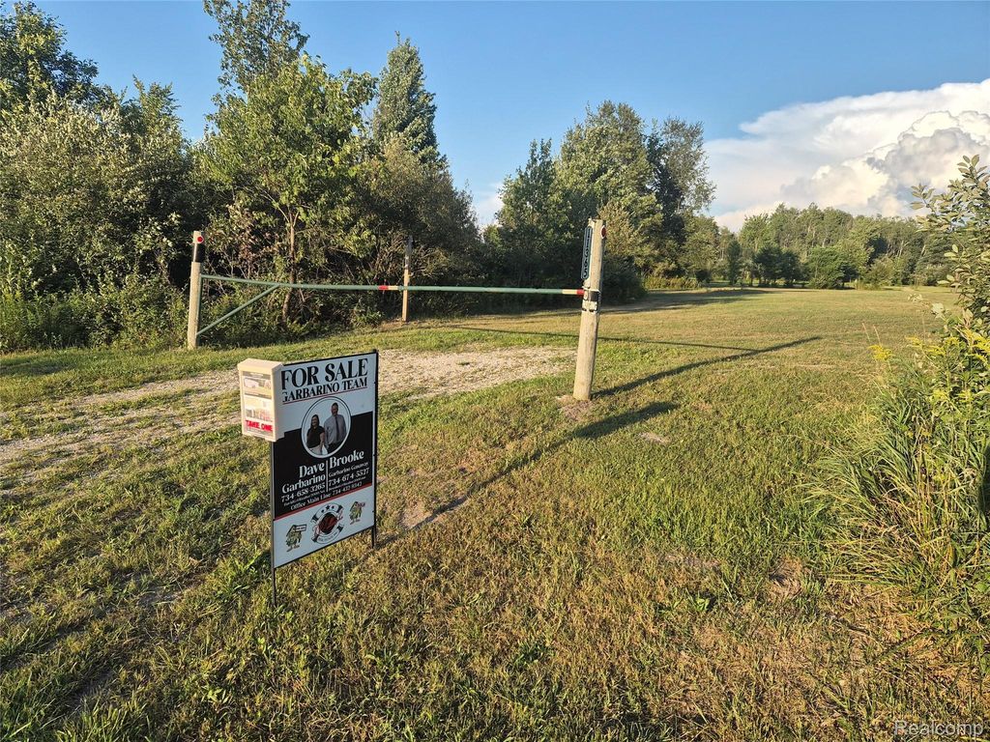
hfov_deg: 73.9
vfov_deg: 58.9
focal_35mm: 23
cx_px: 495
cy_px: 371
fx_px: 658
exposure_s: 1/2712
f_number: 1.8
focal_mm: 5.4
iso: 80
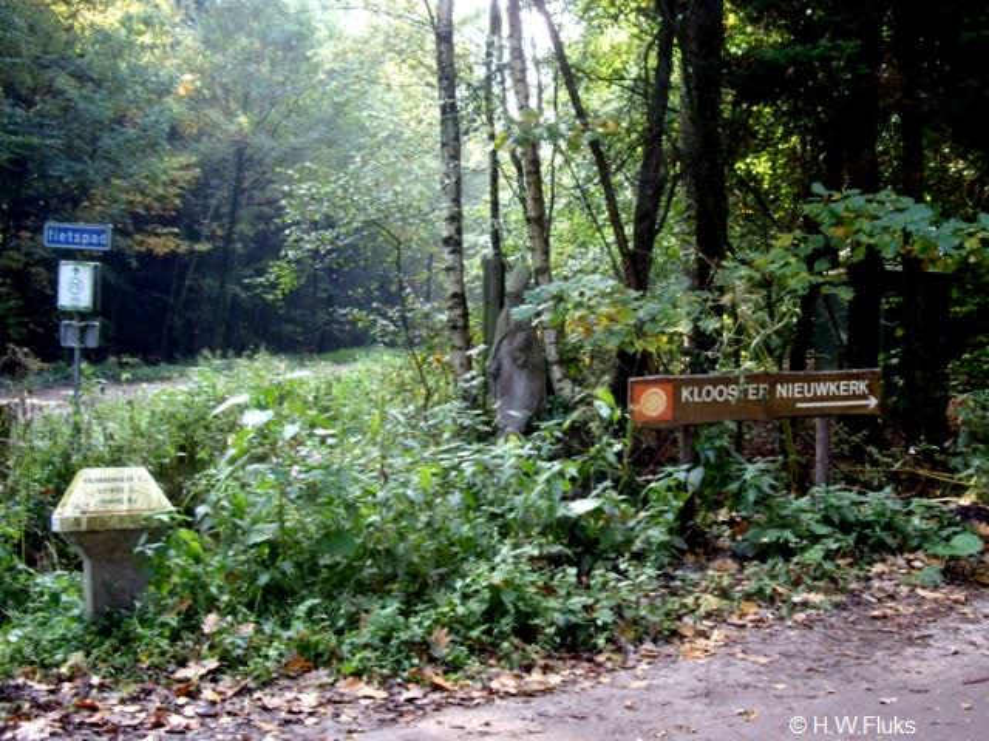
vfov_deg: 37.7
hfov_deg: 49.0
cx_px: 494
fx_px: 1086
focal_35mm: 38
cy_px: 370
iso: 400
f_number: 2.8
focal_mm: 7.9
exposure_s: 1/80
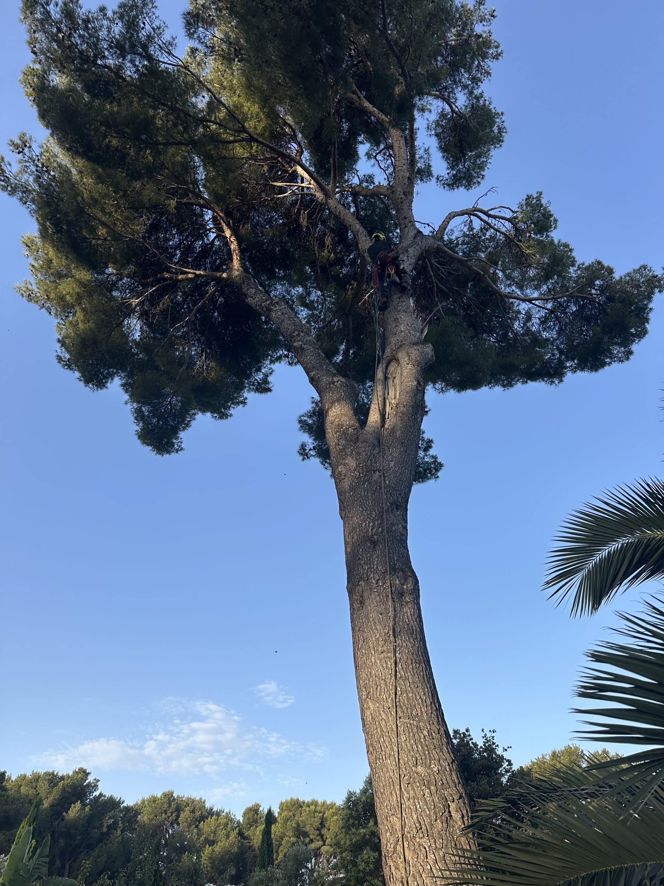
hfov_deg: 56.8
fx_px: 614
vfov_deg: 71.6
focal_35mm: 24
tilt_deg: +42.9
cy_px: 443
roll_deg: -1.2
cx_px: 332
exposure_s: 1/1393
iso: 80
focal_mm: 6.86
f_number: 1.78
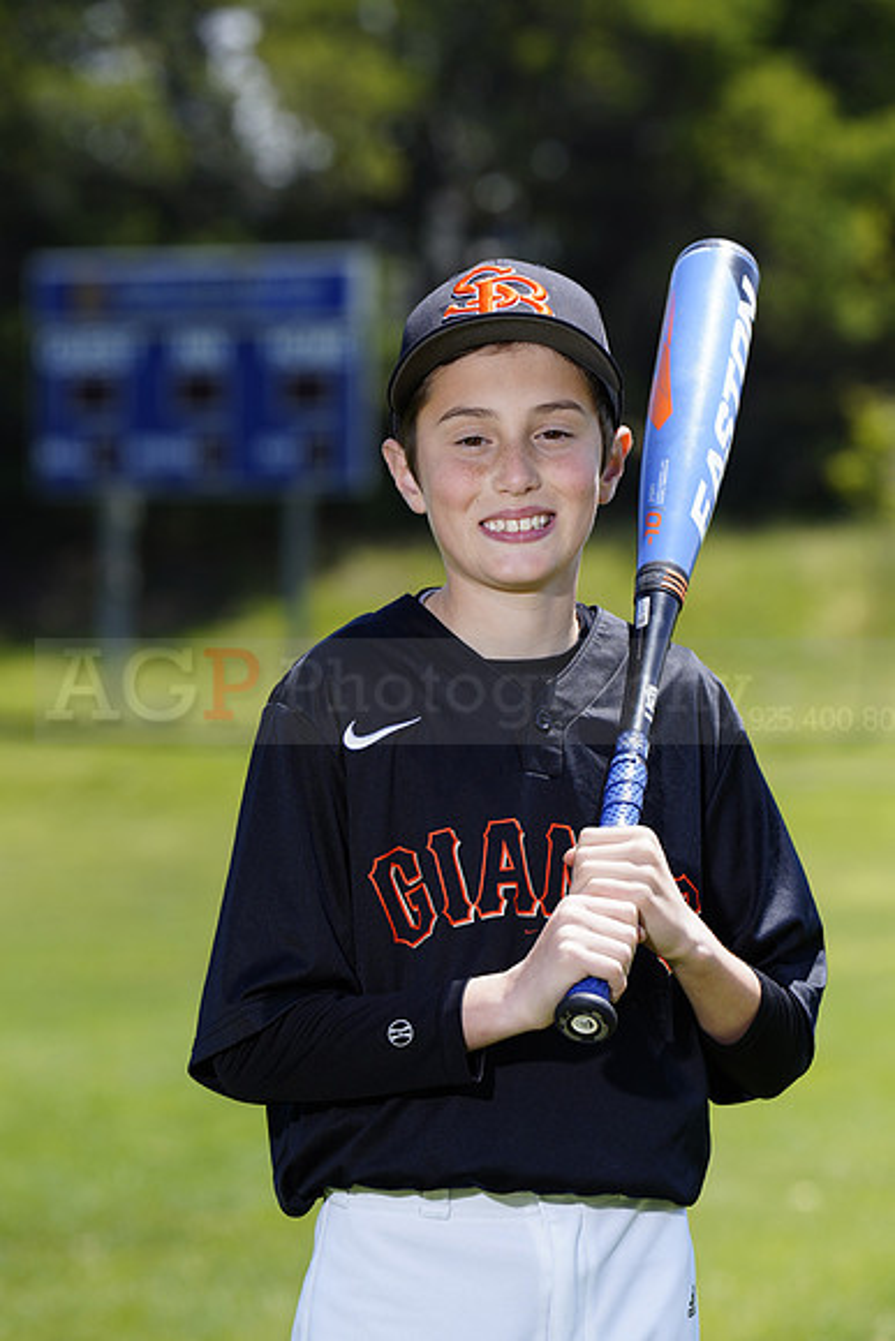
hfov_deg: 7.4
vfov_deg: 11.1
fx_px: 6894
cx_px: 448
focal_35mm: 185
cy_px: 670
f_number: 6.3
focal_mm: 185
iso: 100
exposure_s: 1/250
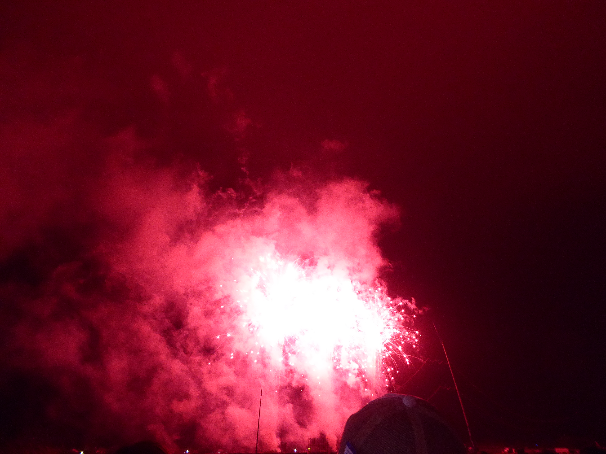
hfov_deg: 65.3
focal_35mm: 27
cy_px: 227
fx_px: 473
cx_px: 303
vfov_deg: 51.4
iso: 400
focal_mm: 4.7
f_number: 3.4
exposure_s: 1/20
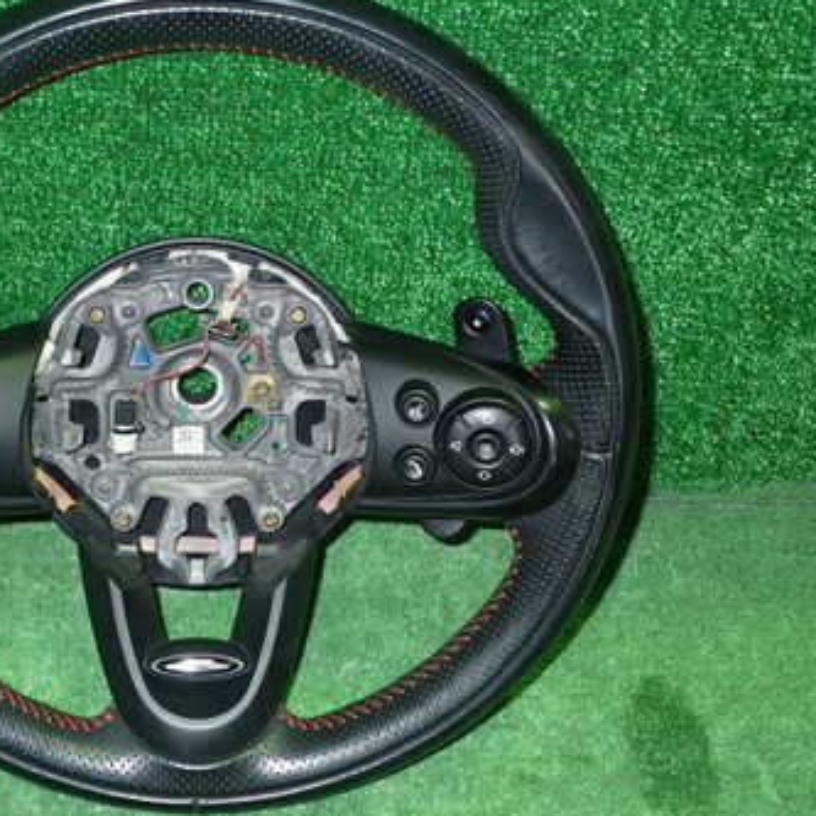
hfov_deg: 32.7
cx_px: 198
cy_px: 365
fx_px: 1360
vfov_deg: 33.4
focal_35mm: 51
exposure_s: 1/30
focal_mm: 5.79
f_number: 2.4
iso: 250
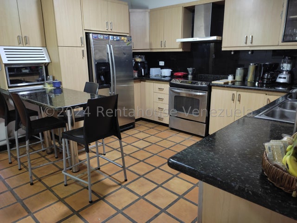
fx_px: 223
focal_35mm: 26
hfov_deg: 67.3
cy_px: 112
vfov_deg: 53.1
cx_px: 148
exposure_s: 1/25
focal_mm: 4.74
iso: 732
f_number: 1.79
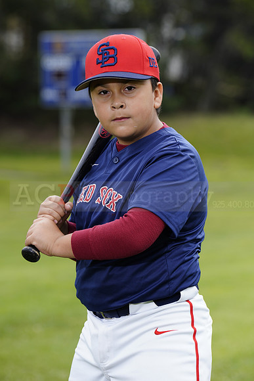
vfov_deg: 10.3
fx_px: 2115
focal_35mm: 200
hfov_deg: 6.9
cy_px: 190
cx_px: 127
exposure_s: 1/250
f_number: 6.3
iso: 100
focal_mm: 200
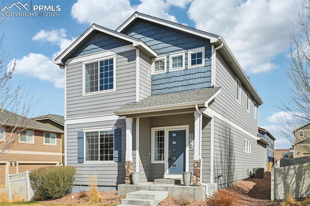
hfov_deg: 61.9
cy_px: 103
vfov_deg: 43.6
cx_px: 155
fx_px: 258
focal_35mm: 30
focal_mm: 30
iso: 64
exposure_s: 1/80
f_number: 11
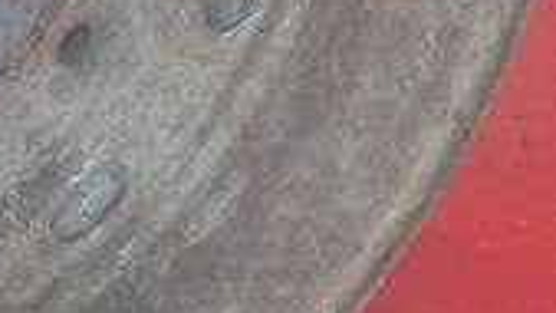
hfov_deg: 16.6
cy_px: -43
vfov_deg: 9.7
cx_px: -105
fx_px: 1828
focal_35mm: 124
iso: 125
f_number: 3.3
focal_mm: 4.1
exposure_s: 1/30
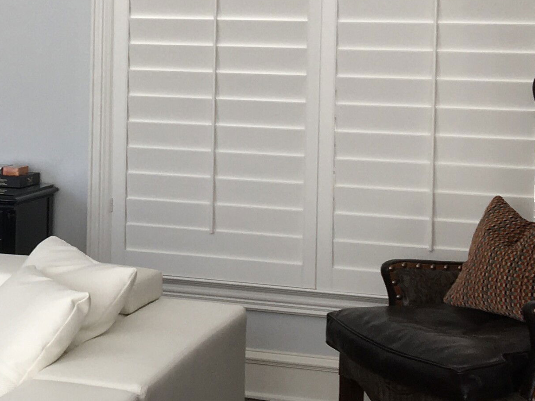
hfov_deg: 19.7
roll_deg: -1.0
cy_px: 63
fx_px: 1484
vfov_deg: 15.3
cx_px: -33
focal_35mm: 96
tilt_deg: -1.7
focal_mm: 4.15
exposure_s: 1/60
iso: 25
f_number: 2.2
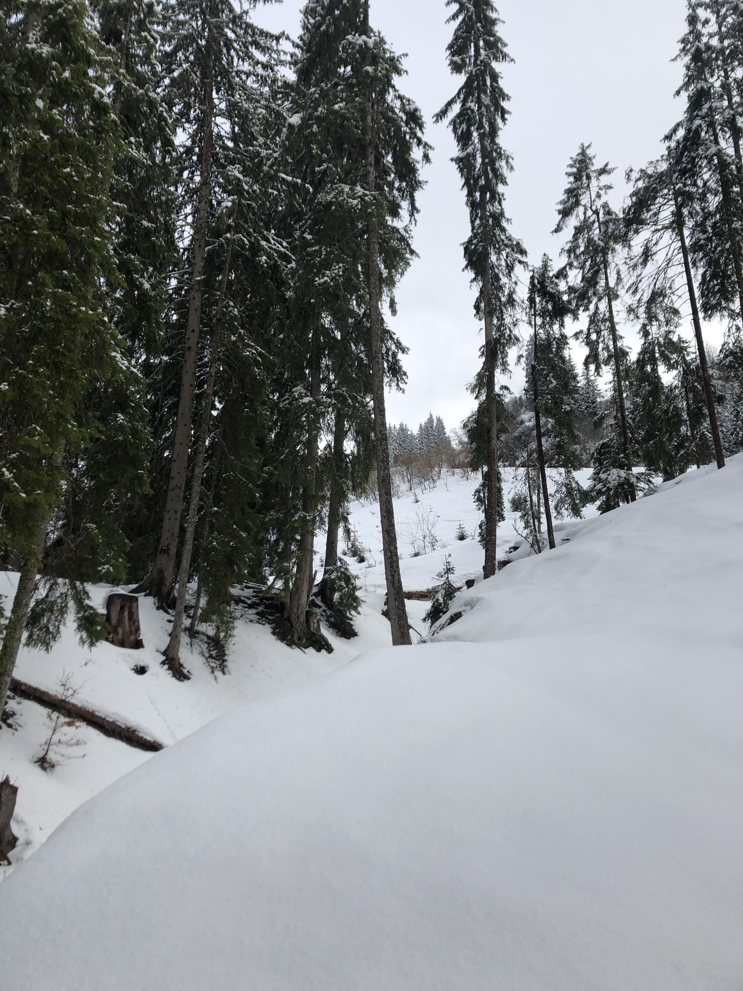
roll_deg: -0.4
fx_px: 801
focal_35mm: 28
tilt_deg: +22.0
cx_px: 372
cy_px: 496
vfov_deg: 63.4
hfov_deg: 49.7
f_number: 1.8
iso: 20
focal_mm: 4
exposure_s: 1/2114
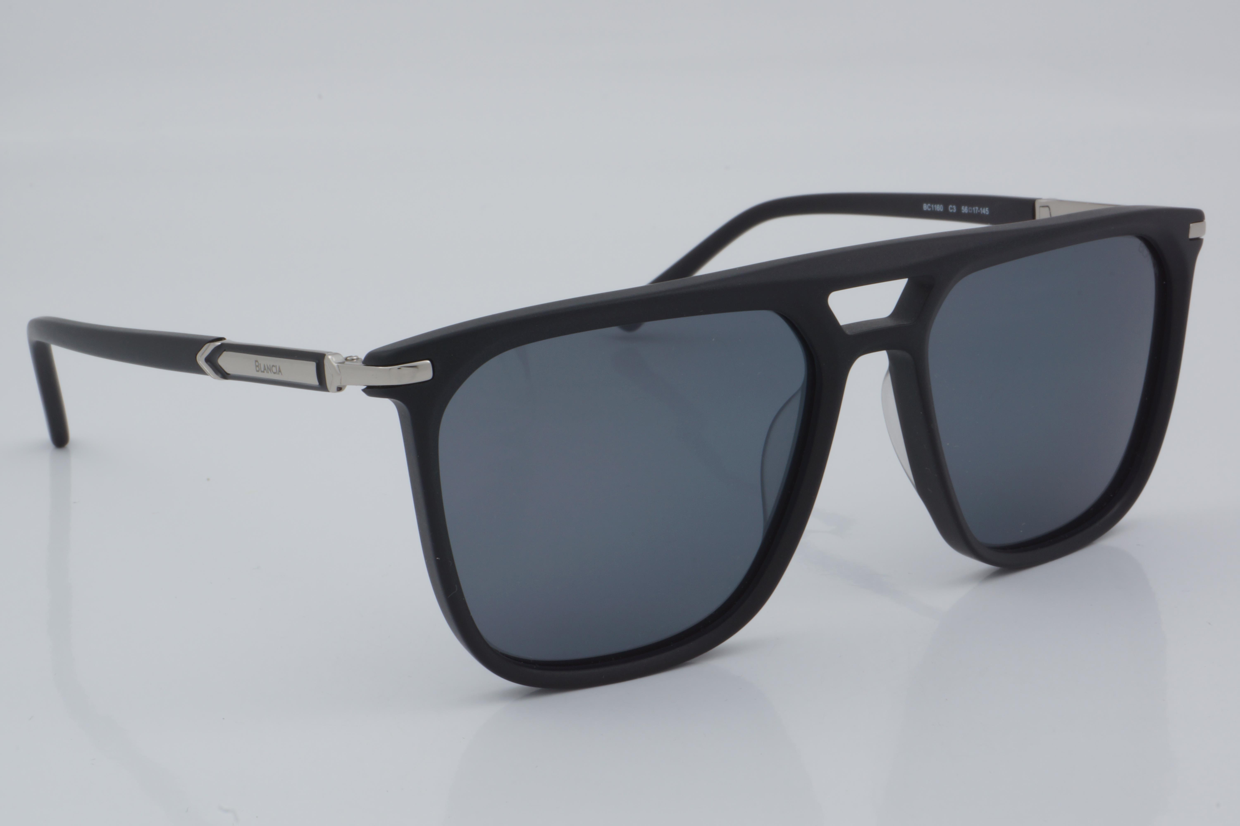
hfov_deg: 27.0
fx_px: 2583
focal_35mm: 75
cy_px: 413
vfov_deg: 18.2
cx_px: 620
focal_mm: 50
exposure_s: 1/4
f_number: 32
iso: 100
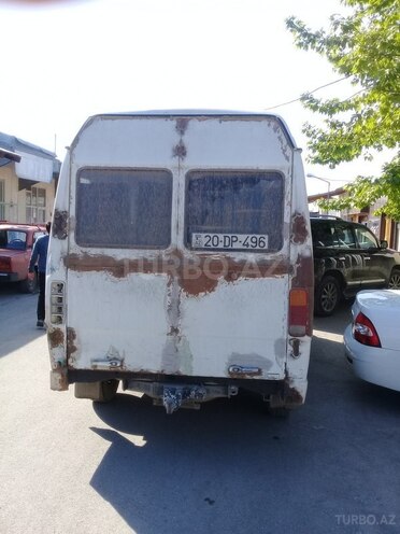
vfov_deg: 58.4
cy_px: 267
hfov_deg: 45.4
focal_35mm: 31
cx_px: 200
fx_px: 478
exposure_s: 1/602
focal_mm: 3.3
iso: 50
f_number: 2.2
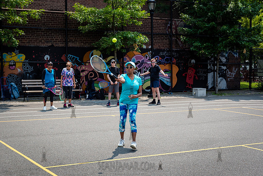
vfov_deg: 23.2
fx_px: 427
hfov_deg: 34.2
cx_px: 129
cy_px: 92
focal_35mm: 58
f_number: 4.5
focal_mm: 50
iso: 200
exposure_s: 1/1600
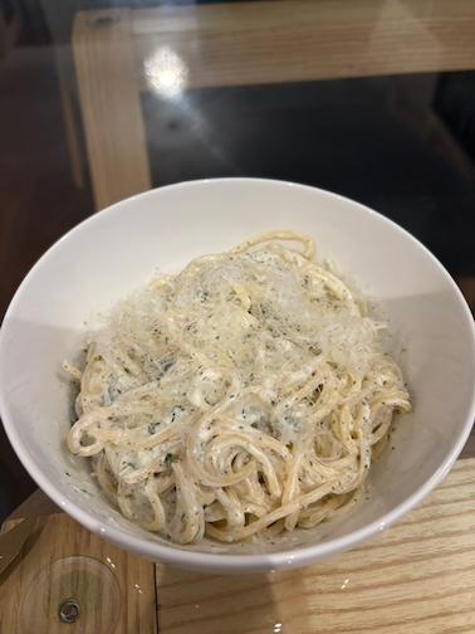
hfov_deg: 53.1
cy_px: 317
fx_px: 476
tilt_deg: -50.1
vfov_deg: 67.3
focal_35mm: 26
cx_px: 238
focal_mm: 5.96
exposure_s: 1/59
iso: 250
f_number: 1.6
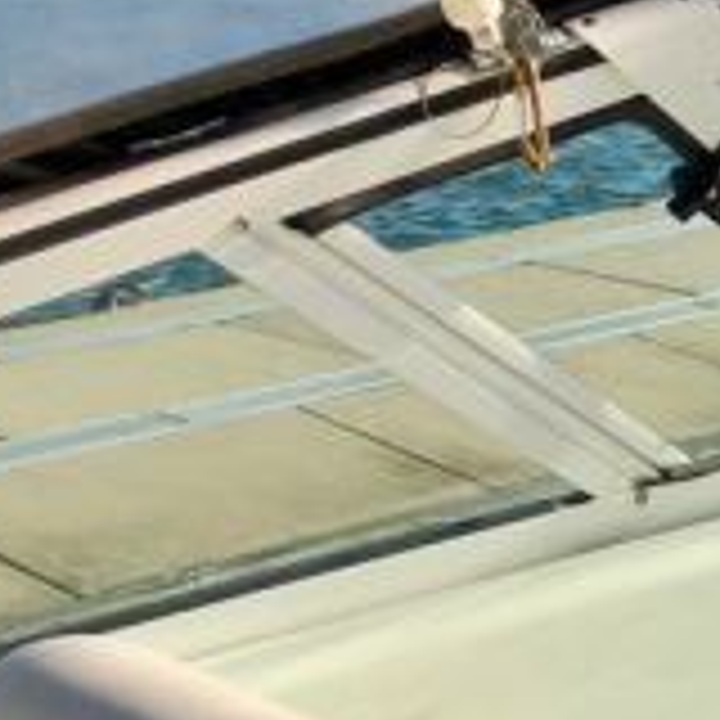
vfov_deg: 13.7
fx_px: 2918
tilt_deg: -22.2
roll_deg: +0.3
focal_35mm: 124
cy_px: 860
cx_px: 1521
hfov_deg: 12.2
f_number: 1.8
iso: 20
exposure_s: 1/1043
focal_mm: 3.99
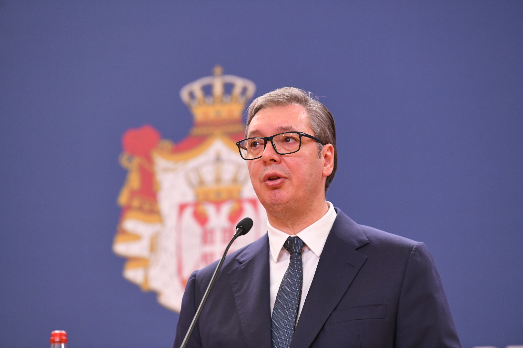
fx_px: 2905
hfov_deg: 10.3
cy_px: 174
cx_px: 262
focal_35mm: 200
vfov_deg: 6.9
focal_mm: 200
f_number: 4
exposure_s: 1/250
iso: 3200
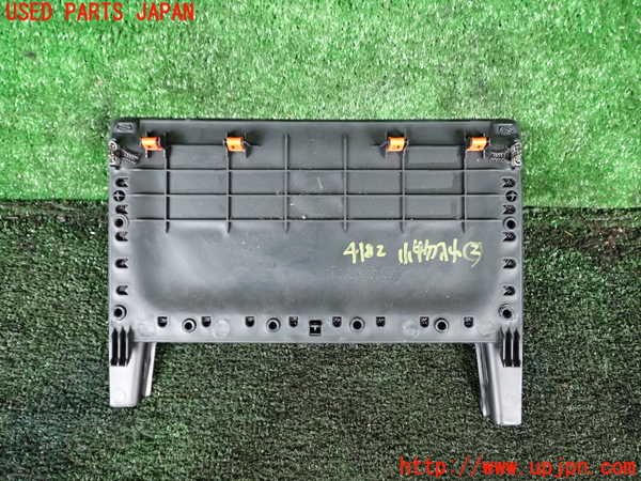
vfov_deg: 46.8
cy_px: 240
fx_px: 556
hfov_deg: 60.0
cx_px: 320
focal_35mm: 30
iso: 400
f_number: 2.3
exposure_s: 1/30
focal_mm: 5.4
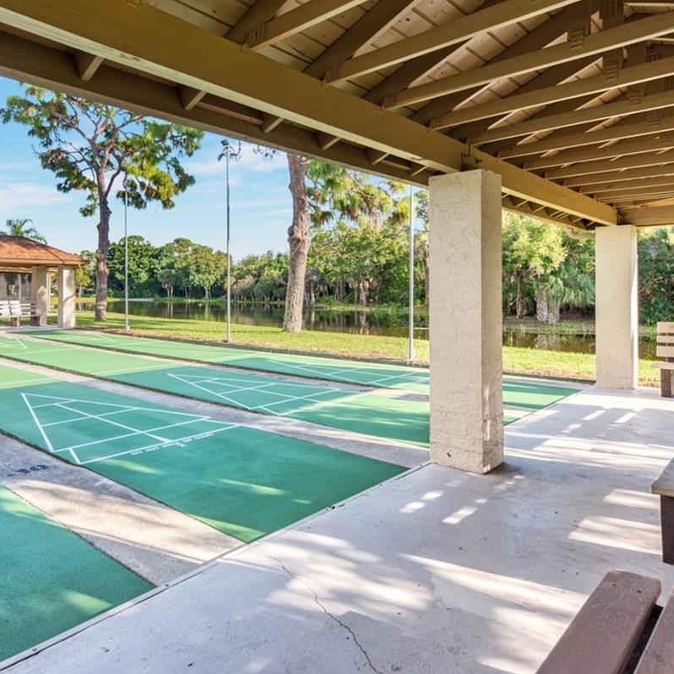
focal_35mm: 24
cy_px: 278
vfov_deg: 64.6
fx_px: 529
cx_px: 229
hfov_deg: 63.5
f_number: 7.1
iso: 160
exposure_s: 1/1000
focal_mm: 14
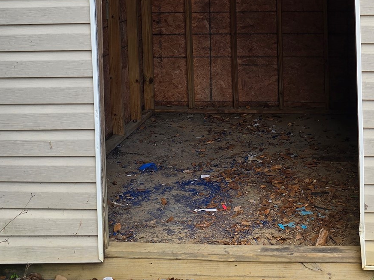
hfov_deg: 35.1
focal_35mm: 54
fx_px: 583
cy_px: -17
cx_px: 259
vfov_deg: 25.4
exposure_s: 1/180
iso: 25
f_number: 1.7
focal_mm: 6.3
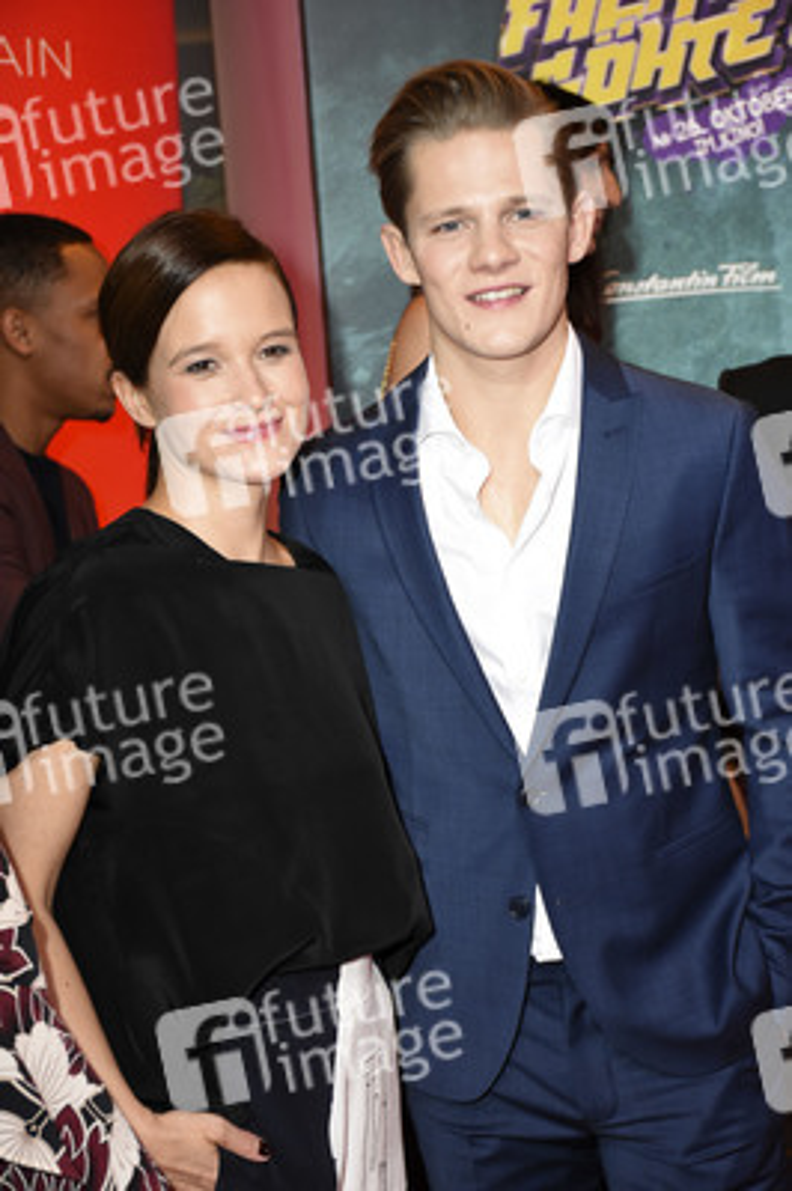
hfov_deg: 18.2
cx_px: 396
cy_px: 596
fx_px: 2479
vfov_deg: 27.0
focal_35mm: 75
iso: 1600
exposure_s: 1/160
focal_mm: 50
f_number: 4.8
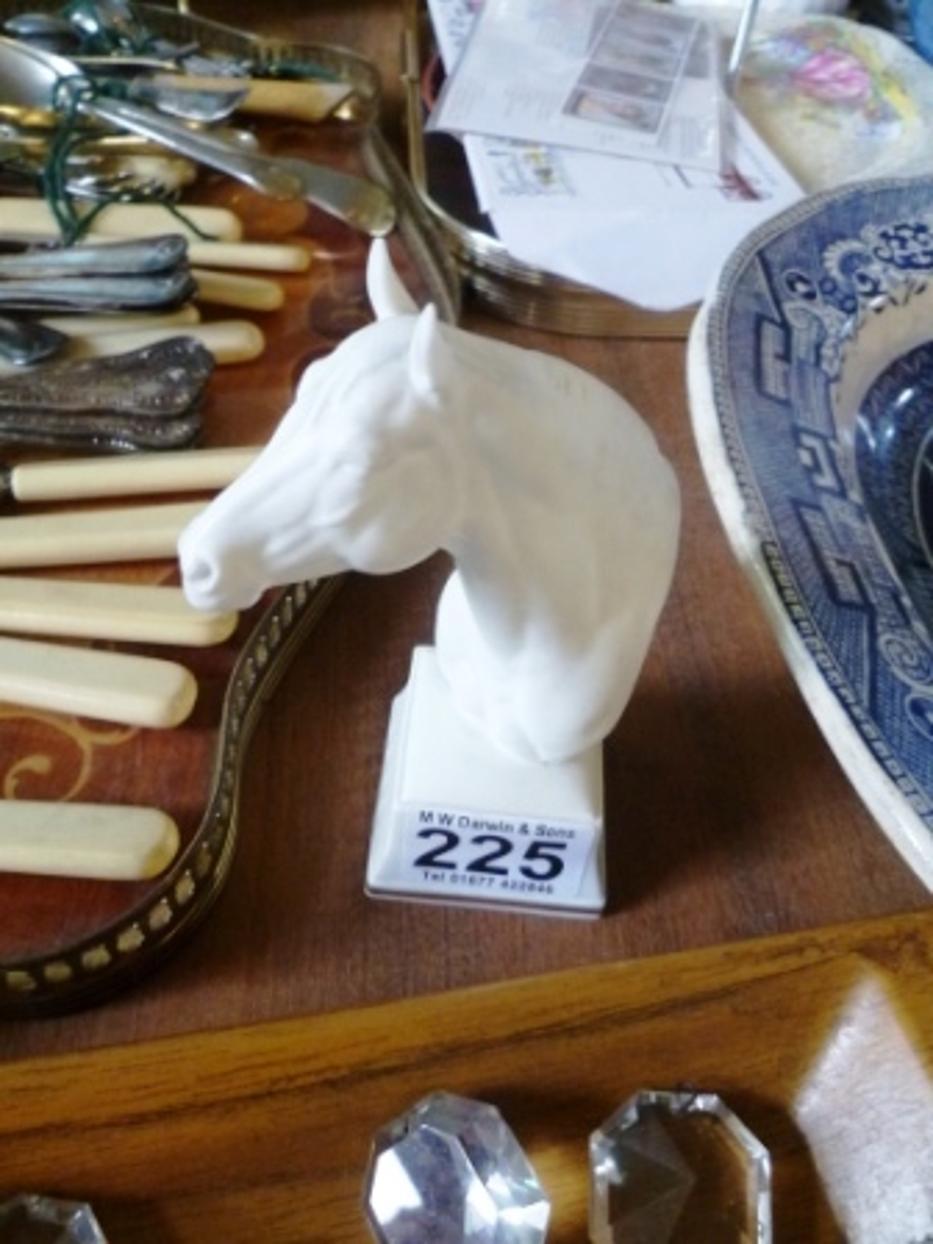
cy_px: 622
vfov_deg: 63.4
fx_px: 1006
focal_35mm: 28
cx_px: 466
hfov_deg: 49.7
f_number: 2.8
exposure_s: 1/30
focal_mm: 5
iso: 320
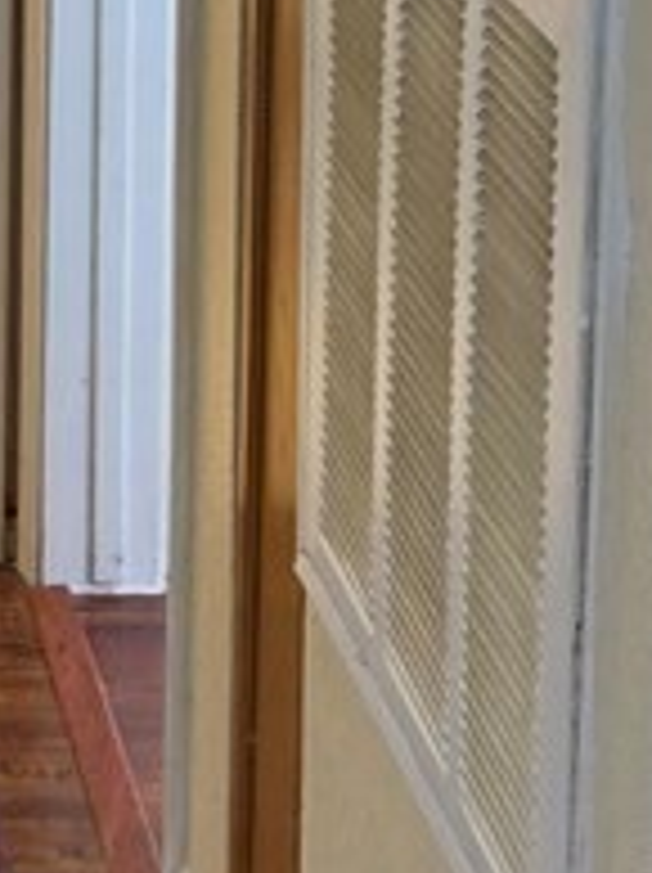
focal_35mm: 148
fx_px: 3725
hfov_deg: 9.6
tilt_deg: -7.8
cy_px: -234
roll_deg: -0.5
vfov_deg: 12.9
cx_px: -414
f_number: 1.8
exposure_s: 1/60
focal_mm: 3.99
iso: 80
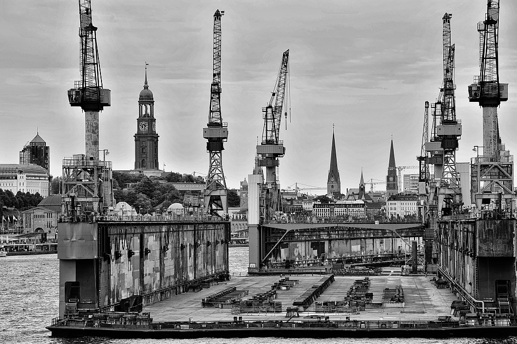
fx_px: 2512
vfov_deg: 7.8
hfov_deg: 11.7
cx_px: 258
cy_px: 172
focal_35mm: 175
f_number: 10
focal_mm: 175
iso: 200
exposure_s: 1/200
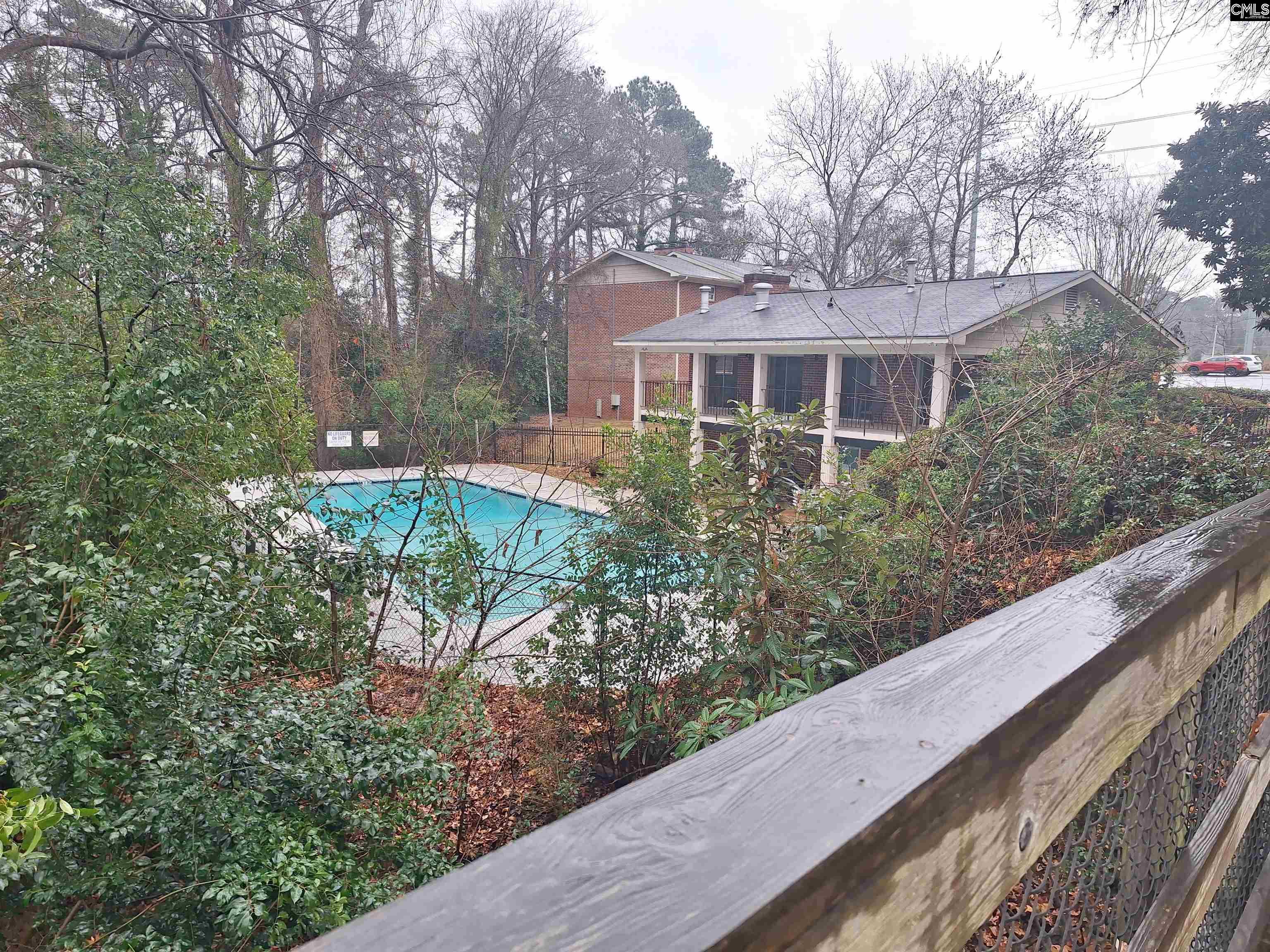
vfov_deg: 58.9
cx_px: 635
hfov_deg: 73.9
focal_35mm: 23
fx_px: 844
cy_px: 476
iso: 40
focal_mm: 5.54
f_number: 1.8
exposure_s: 1/162
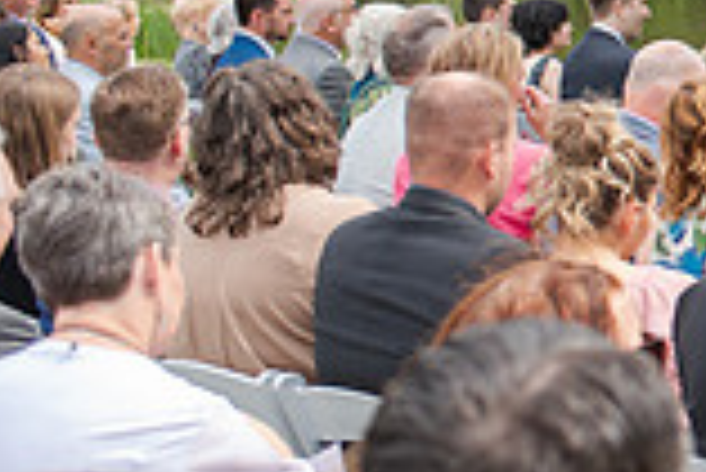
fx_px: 2532
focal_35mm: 129
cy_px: 13
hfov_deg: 14.0
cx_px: 1286
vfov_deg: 10.6
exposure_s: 1/500
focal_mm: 35
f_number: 3.5
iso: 100
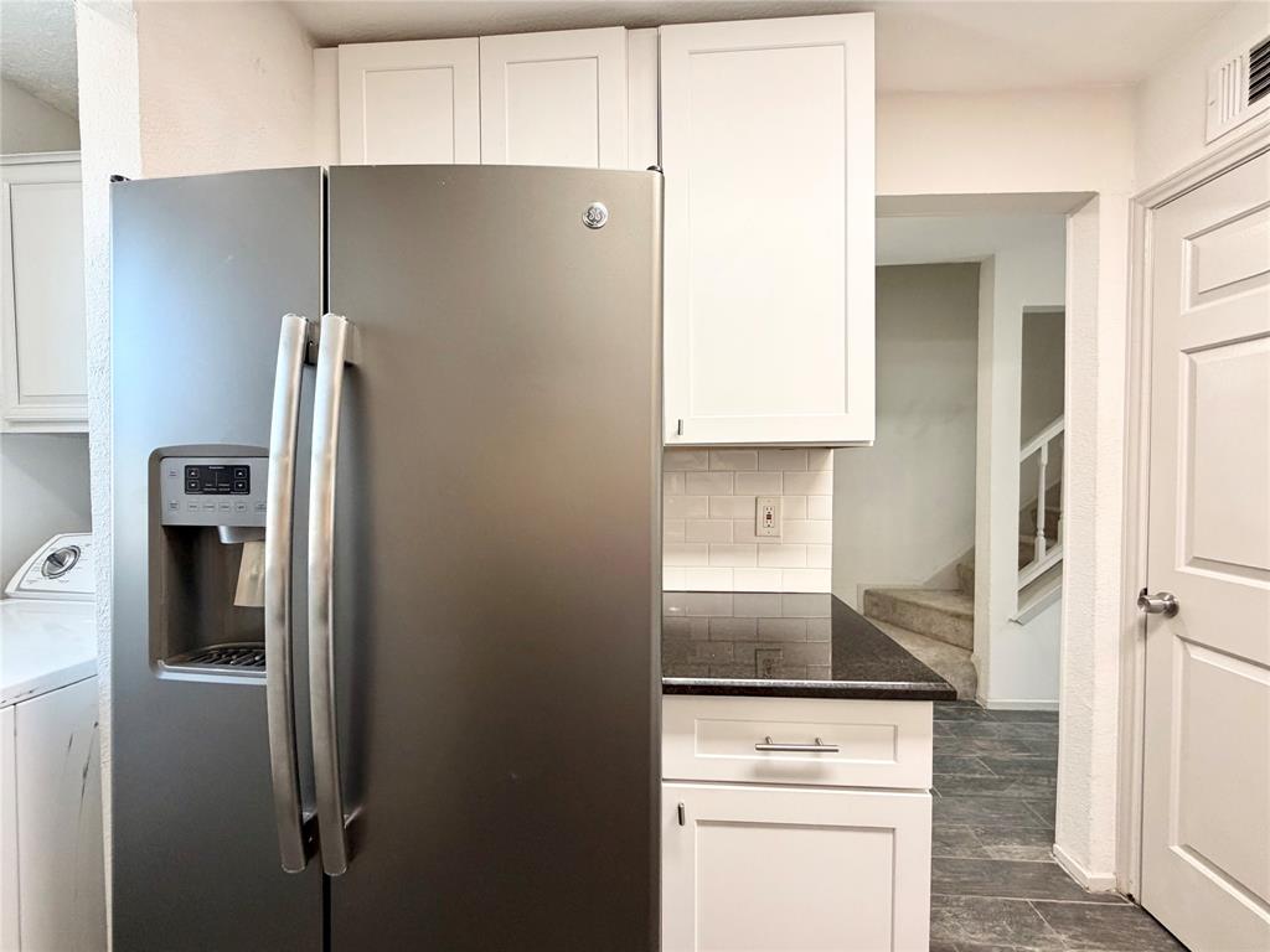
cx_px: 635
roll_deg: +0.7
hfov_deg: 102.1
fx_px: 514
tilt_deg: -1.3
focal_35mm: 14
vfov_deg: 85.7
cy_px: 476
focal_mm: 2.22
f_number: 2.2
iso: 320
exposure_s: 1/120
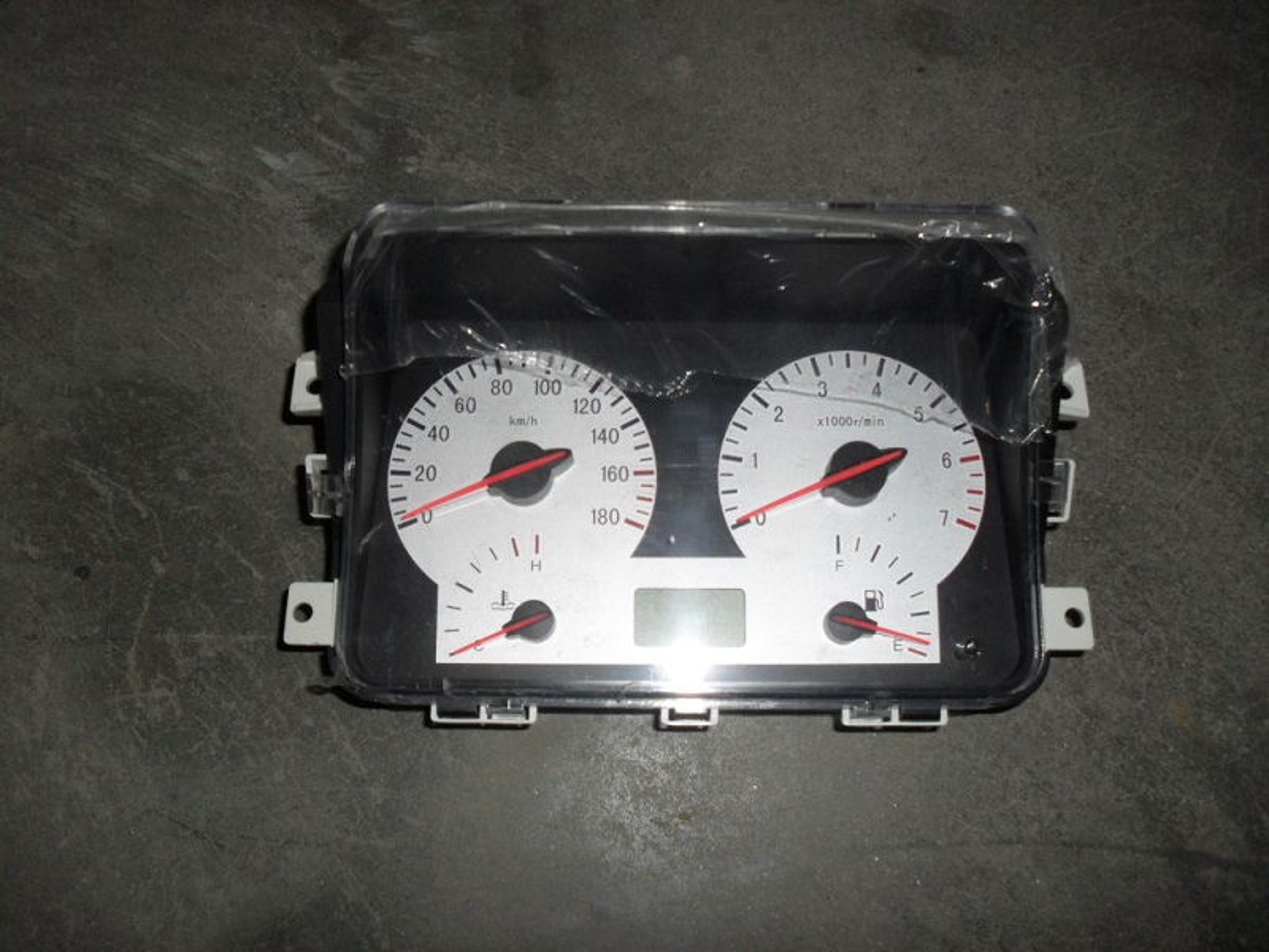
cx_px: 634
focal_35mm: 35
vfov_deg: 40.7
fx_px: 1283
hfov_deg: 52.6
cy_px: 476
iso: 200
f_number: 3.2
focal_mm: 6.3
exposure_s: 1/45
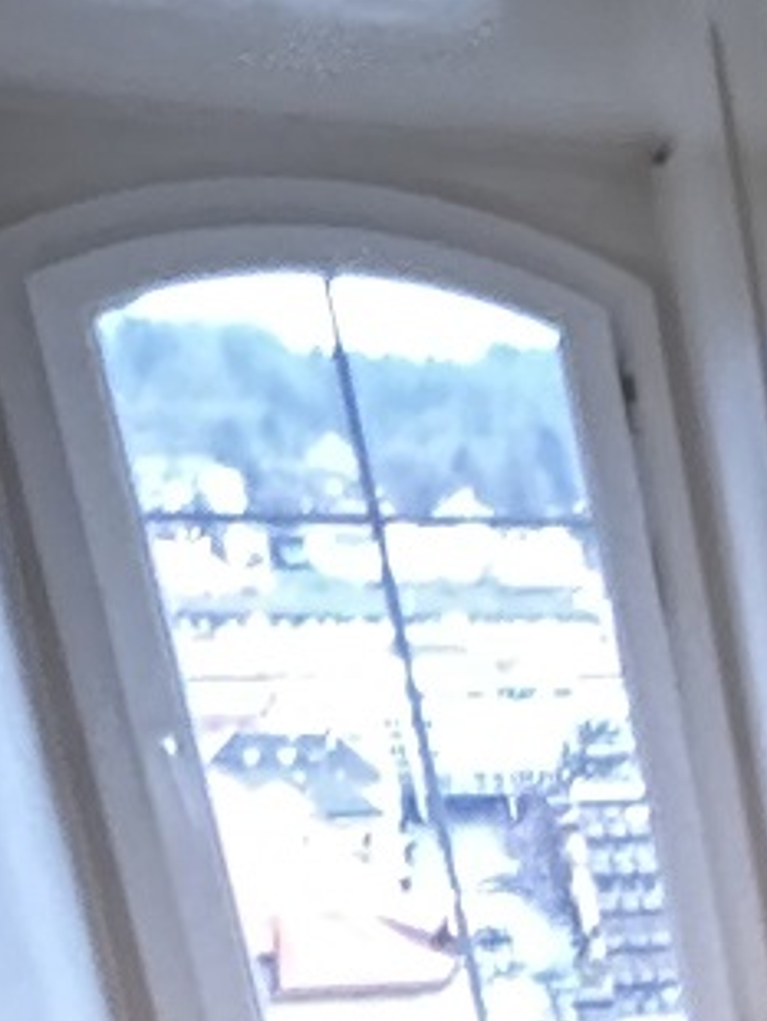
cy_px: 1522
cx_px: 2192
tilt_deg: -19.2
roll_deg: +0.2
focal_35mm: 91
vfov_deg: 19.0
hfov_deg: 11.3
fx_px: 2685
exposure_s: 1/50
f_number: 2.2
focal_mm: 2.22
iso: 320
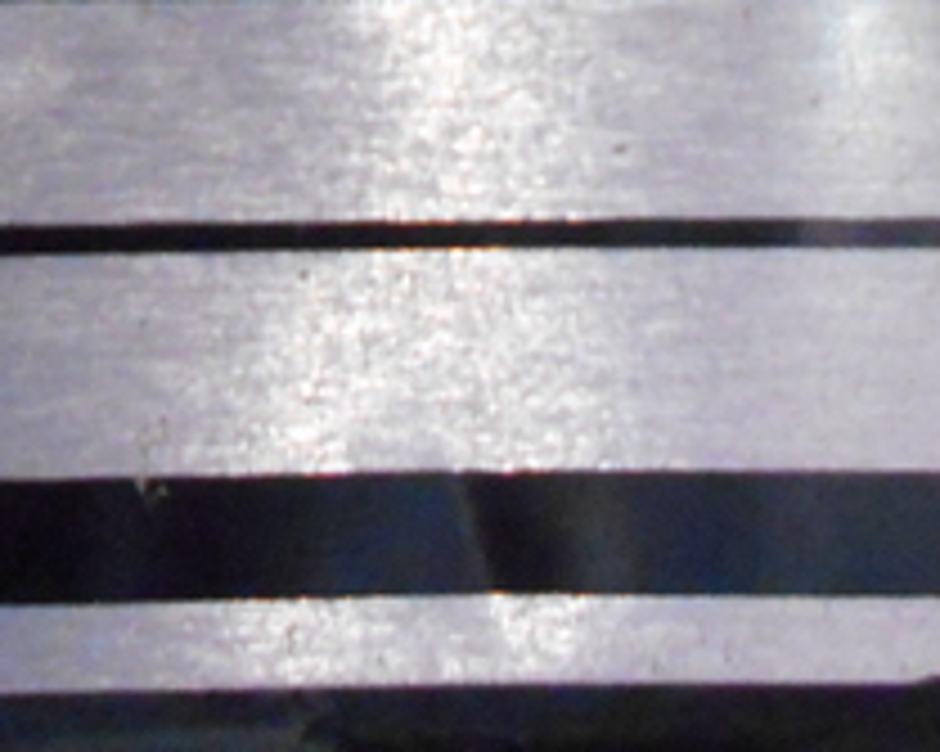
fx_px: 2697
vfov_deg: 14.6
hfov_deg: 19.5
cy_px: -410
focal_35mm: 97
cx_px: 171
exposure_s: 1/20
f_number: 3.2
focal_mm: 4.6
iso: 800
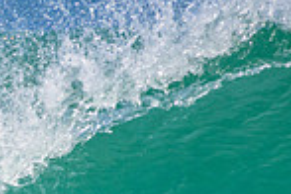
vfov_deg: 0.4
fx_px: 29057
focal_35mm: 3595
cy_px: 275
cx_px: -114
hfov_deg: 0.6
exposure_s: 1/2000
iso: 1600
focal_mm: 800
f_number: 11
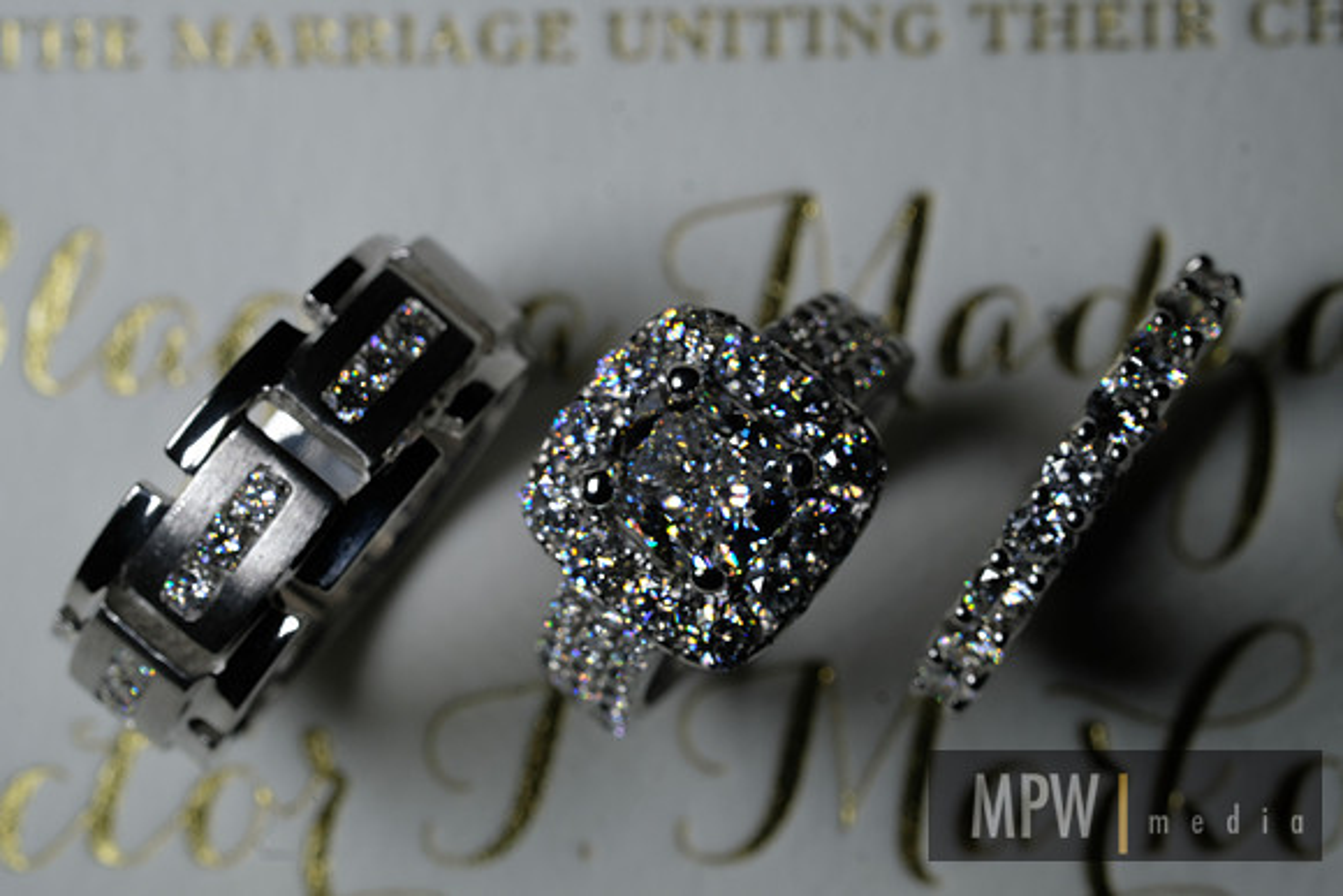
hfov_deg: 22.6
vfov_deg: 15.2
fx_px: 3358
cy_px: 448
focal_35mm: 90
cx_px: 672
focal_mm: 60
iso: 250
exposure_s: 1/125
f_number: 11
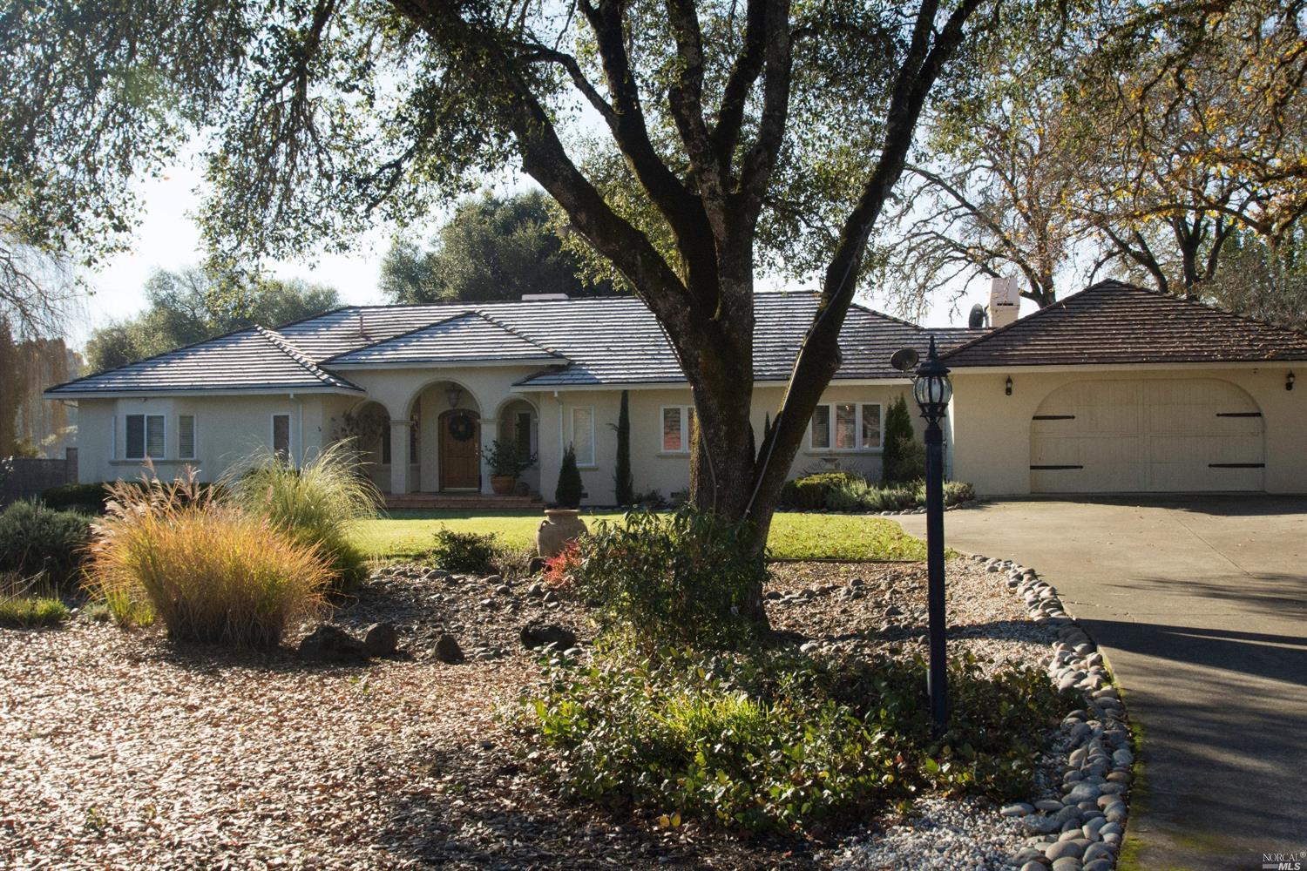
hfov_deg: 53.1
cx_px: 654
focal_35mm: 36
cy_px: 436
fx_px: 1307
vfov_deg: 36.9
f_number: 11
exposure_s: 1/400
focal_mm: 24
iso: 800
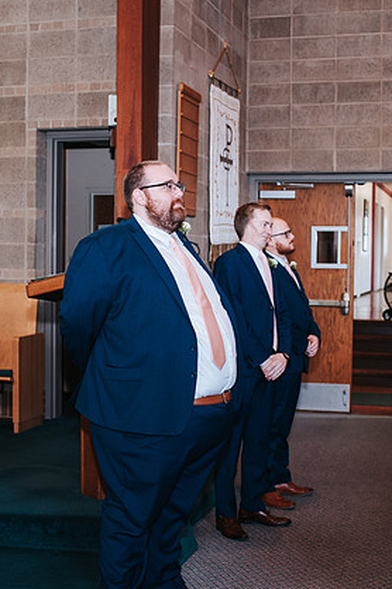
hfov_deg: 23.8
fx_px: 931
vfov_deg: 35.1
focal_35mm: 57
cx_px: 195
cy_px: 291
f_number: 3.2
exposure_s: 1/125
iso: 1000
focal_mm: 35
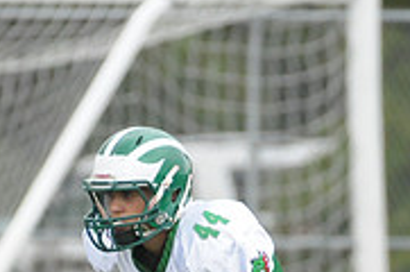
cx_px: 258
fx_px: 18554
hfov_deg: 1.3
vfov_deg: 0.8
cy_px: 423
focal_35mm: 1632
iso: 1600
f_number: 4
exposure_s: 1/3200
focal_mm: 340
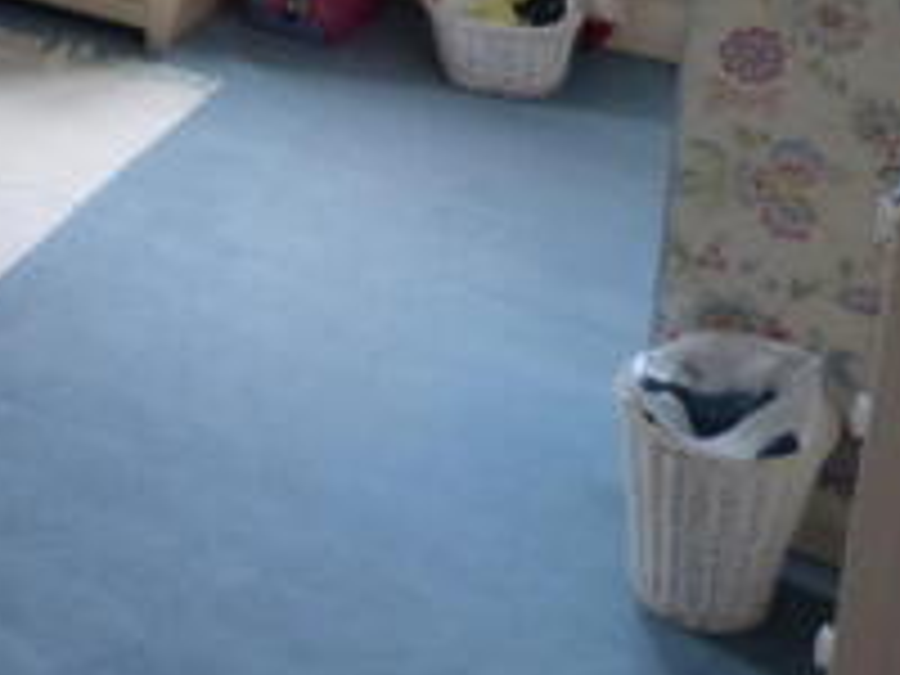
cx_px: 52
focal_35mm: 73
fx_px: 1898
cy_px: -286
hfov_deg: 25.6
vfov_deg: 18.3
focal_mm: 4.5
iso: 400
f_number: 2.8
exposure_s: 1/50
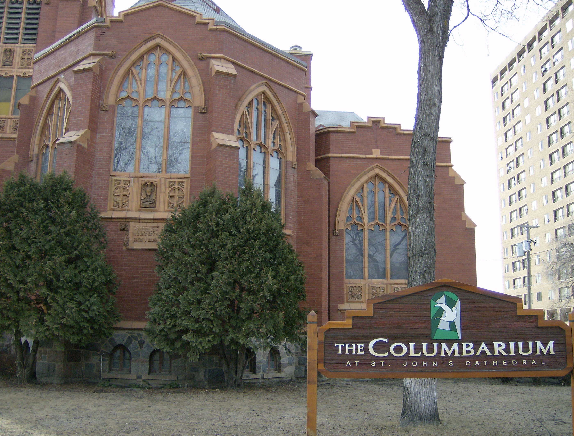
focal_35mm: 36
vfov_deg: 40.0
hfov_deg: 51.1
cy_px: 218
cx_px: 287
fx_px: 600
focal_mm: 6
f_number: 2.8
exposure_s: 1/397
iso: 100
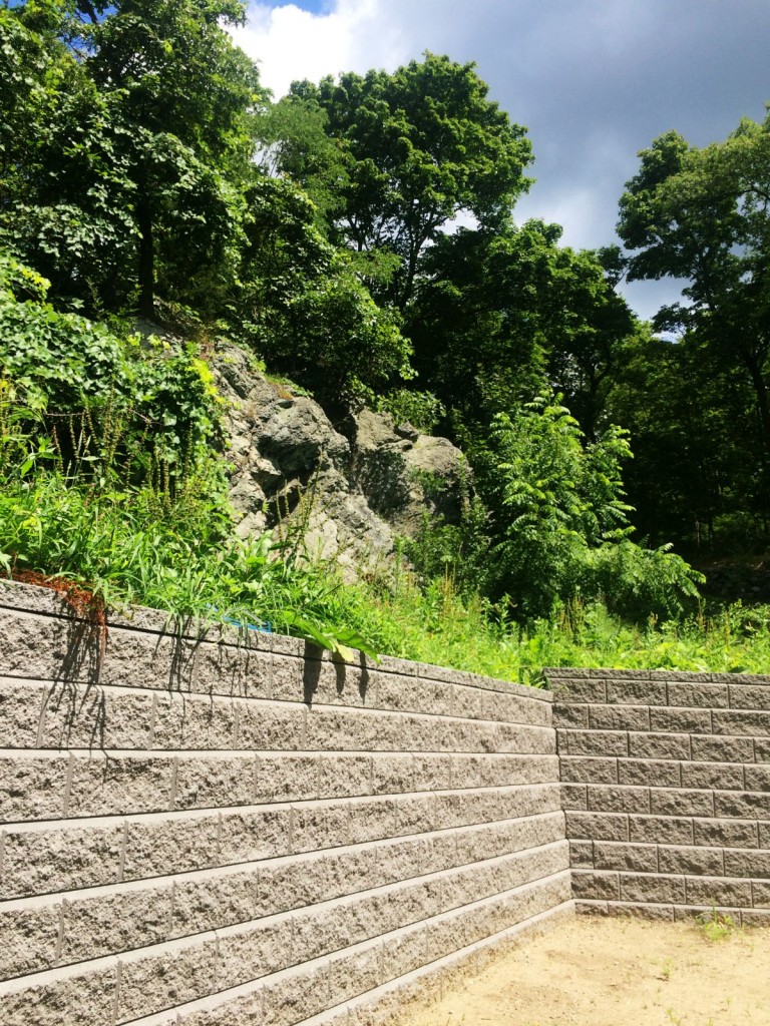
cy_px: 513
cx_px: 385
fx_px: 860
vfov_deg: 61.7
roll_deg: -0.9
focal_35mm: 29
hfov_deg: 48.2
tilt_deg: +14.1
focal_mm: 4.15
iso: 32
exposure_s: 1/1109
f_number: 2.2
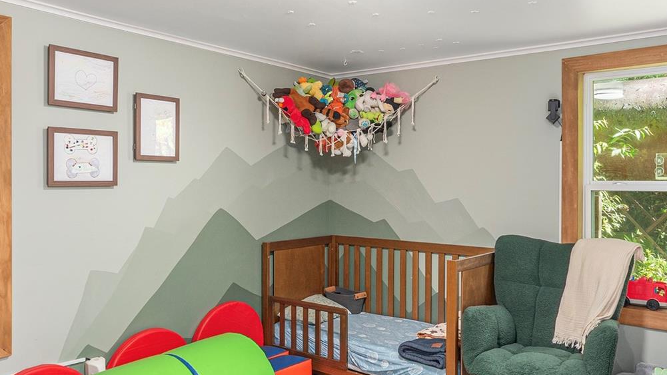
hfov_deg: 64.3
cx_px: 325
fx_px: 531
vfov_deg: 38.9
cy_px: 196
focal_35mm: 30
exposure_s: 1/40
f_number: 8
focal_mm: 14
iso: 320
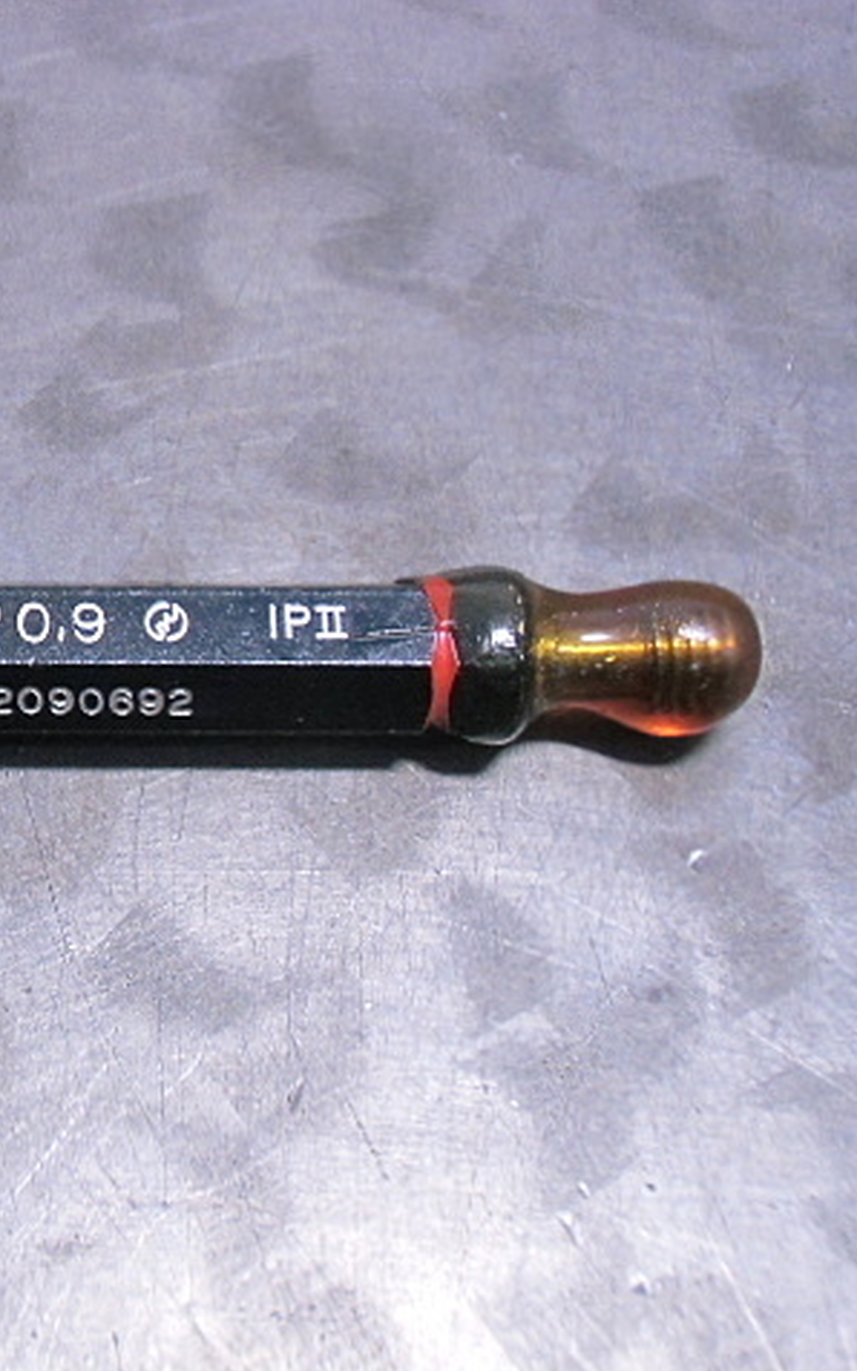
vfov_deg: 37.5
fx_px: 2019
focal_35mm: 54
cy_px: 687
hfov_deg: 23.2
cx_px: 40
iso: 400
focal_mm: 6.67
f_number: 3.9
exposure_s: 1/25
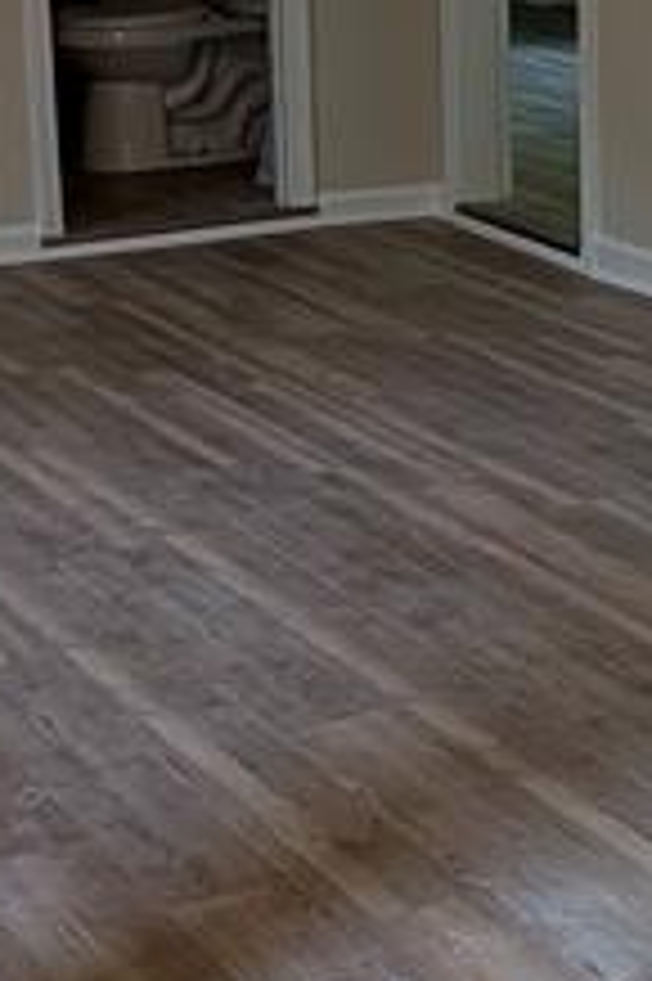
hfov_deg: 13.8
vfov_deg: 22.9
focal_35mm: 88
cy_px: 248
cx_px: 1183
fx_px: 2394
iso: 53
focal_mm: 2.02
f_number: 1.7
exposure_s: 1/126
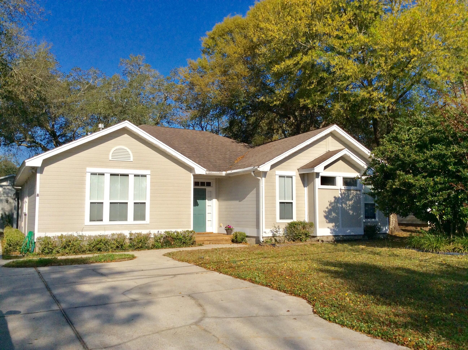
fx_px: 432
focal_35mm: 32
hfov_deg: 56.9
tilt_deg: +2.8
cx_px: 234
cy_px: 175
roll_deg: -1.8
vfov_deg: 44.1
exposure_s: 1/3012
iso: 32
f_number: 2.4
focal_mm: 3.3
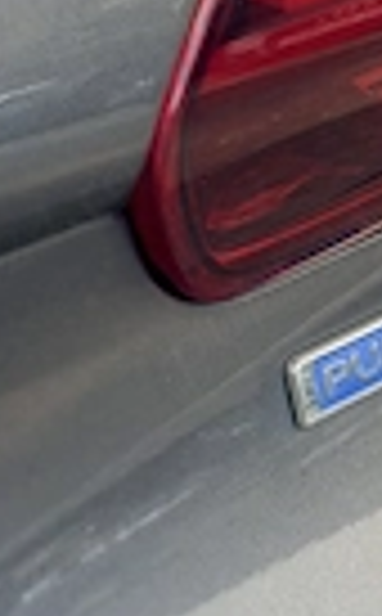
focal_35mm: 149
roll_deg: -1.7
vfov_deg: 13.9
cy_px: -4
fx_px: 2495
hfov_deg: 8.6
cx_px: 467
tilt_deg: -21.8
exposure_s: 1/220
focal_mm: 6.86
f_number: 1.78
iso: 80
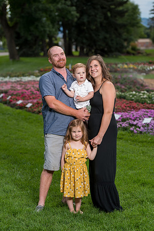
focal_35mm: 98
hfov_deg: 14.0
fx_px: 629
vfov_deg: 20.8
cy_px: 116
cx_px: 77
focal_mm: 98
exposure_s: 1/250
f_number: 4
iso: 100
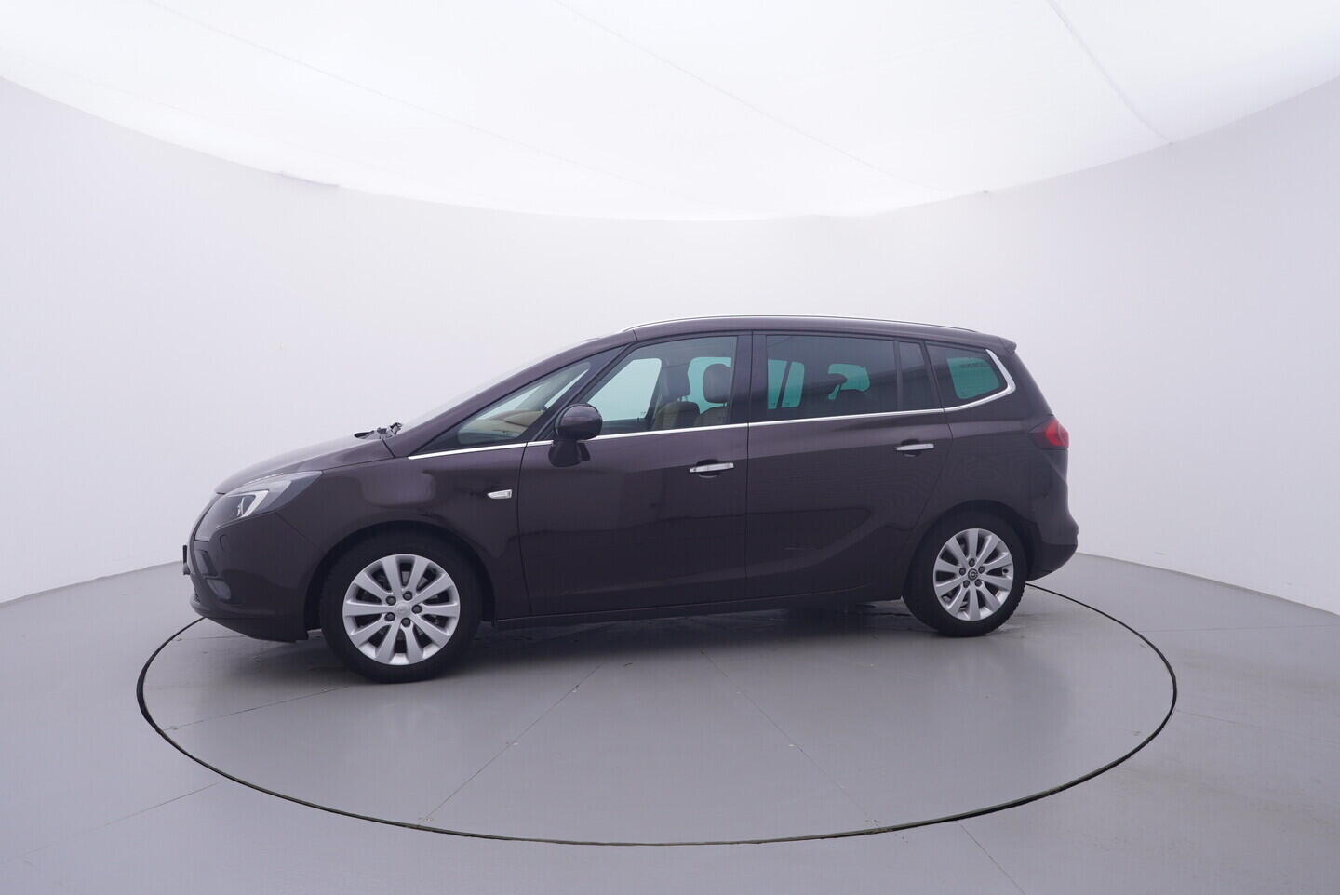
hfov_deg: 77.3
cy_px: 448
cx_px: 670
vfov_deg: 56.2
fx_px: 838
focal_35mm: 22
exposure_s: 1/80
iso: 200
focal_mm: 15
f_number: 5
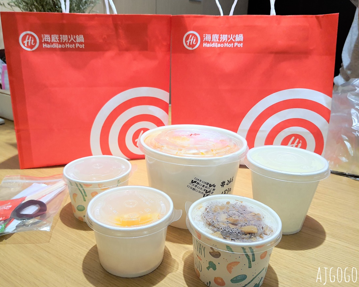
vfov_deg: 51.5
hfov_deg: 62.1
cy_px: 140
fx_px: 297
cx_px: 163
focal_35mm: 28
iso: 200
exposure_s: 1/120
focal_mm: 4.32
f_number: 1.7
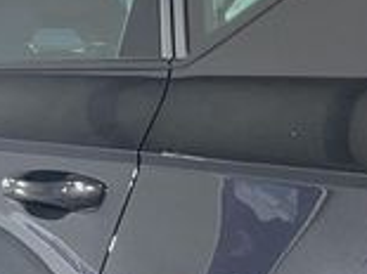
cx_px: 365
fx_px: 1589
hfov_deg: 13.0
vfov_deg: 9.7
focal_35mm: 150
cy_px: 376
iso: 64
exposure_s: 1/50
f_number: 1.8
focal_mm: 3
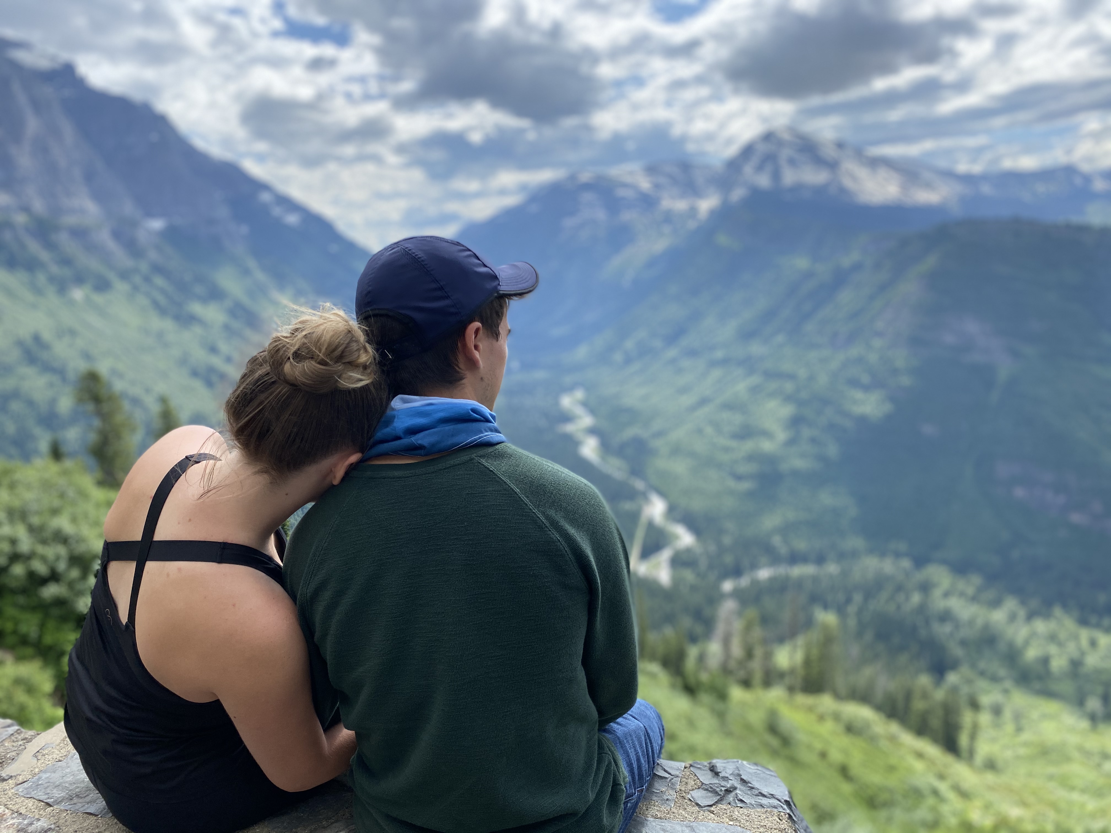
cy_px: 416
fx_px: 834
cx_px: 556
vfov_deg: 53.1
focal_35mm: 26
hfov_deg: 67.3
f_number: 1.8
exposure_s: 1/2358
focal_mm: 4.25
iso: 32
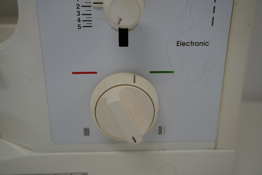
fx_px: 262
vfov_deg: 36.9
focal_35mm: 36
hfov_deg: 53.1
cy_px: 88
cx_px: 131
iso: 100
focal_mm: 24
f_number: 5
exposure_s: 1/40
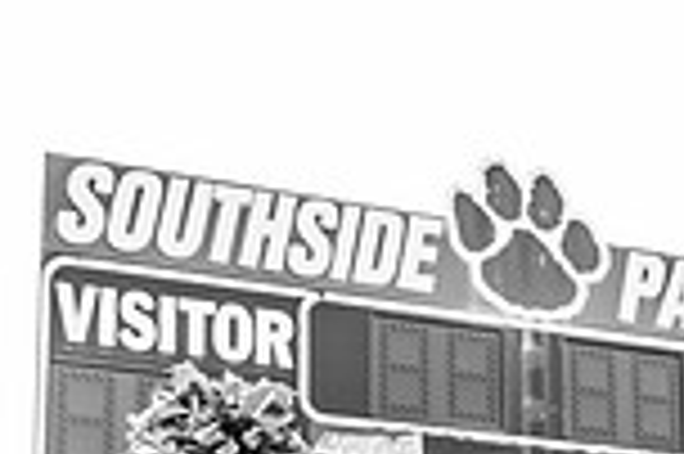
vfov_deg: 17.0
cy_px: 710
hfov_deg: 28.4
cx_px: 418
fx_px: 1348
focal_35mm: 71
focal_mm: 24
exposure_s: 1/800
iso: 200
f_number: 2.8
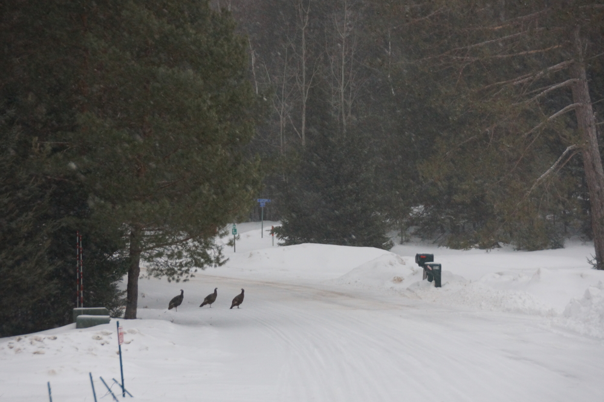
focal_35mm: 150
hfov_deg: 13.7
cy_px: 201
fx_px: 2516
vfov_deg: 9.1
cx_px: 302
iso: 1000
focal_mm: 100
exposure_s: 1/160
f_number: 5.6
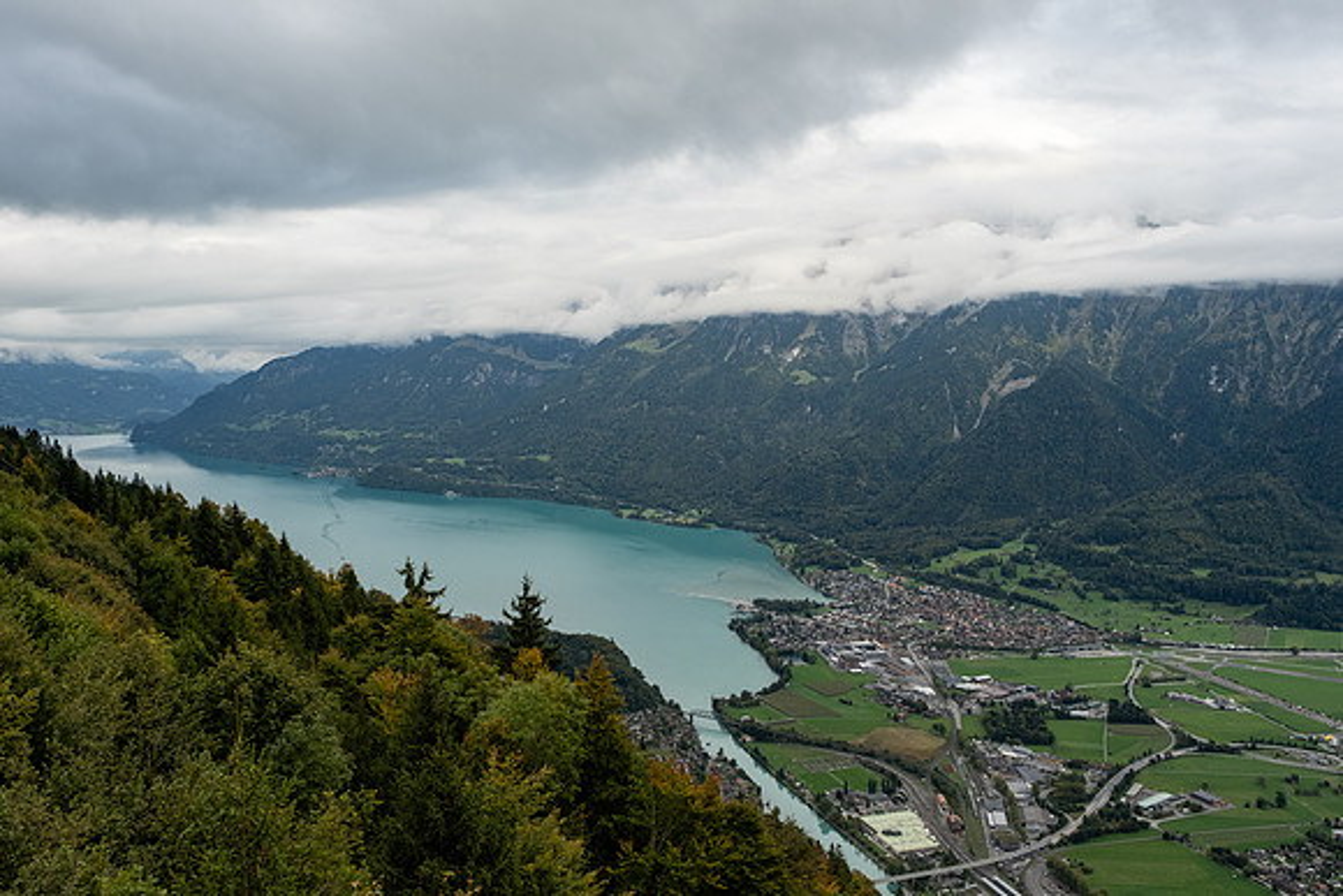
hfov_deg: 61.9
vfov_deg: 43.6
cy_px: 448
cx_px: 672
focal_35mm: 30
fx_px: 1119
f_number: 5
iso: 320
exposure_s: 1/420
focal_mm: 20
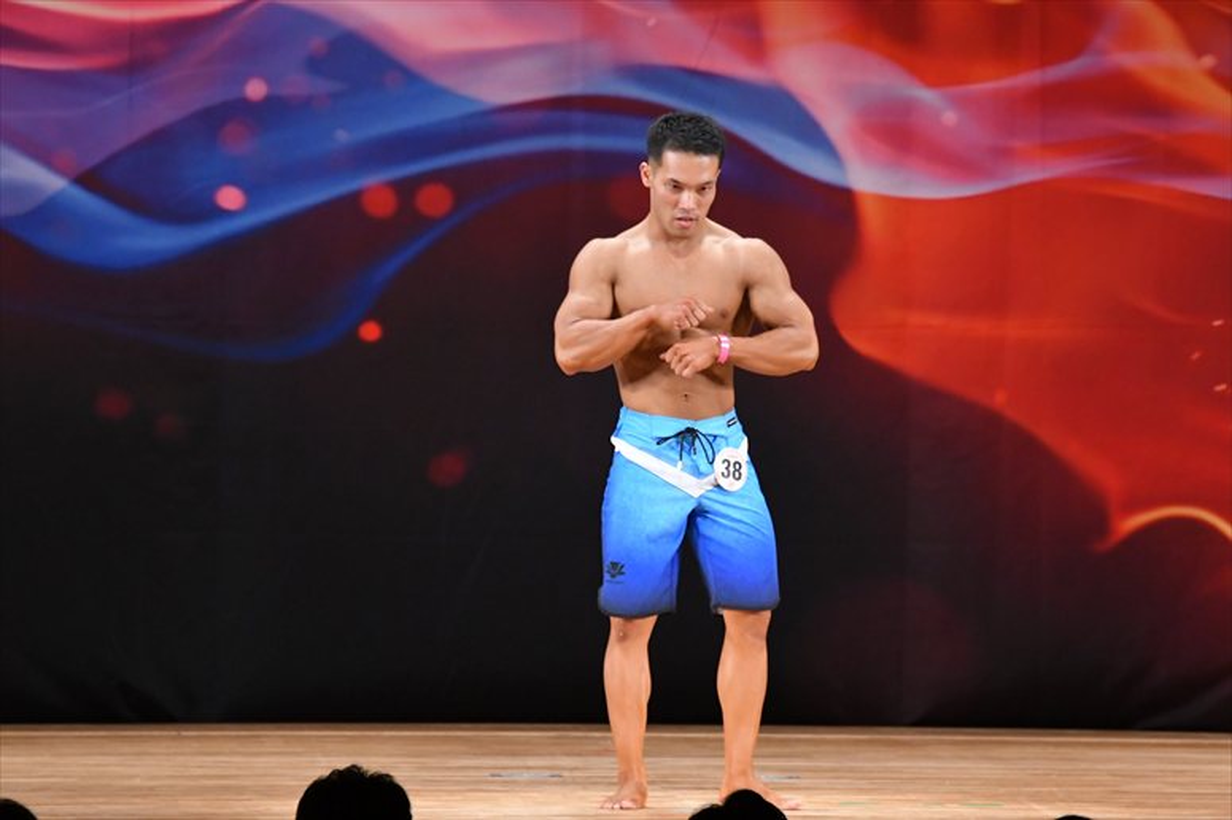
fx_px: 8723
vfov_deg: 5.4
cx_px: 616
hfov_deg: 8.1
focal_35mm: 255
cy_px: 410
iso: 3200
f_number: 5.6
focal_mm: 170
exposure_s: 1/400
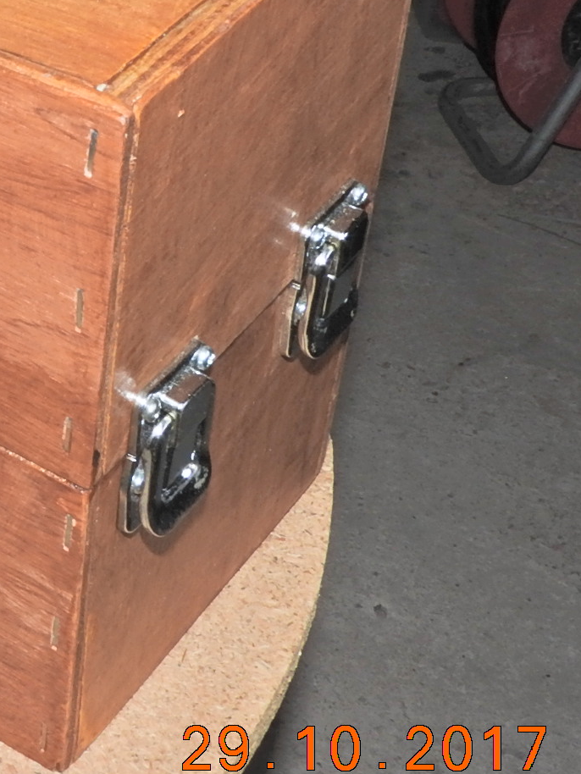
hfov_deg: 15.5
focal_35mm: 87
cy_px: 178
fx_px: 1946
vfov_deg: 22.3
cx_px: -330
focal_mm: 6.3
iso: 100
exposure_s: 1/60
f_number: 6
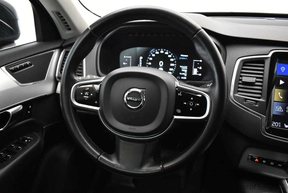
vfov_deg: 48.0
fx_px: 216
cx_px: 144
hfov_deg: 67.3
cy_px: 96
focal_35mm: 27
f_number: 3.5
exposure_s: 1/30
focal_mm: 18
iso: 2500
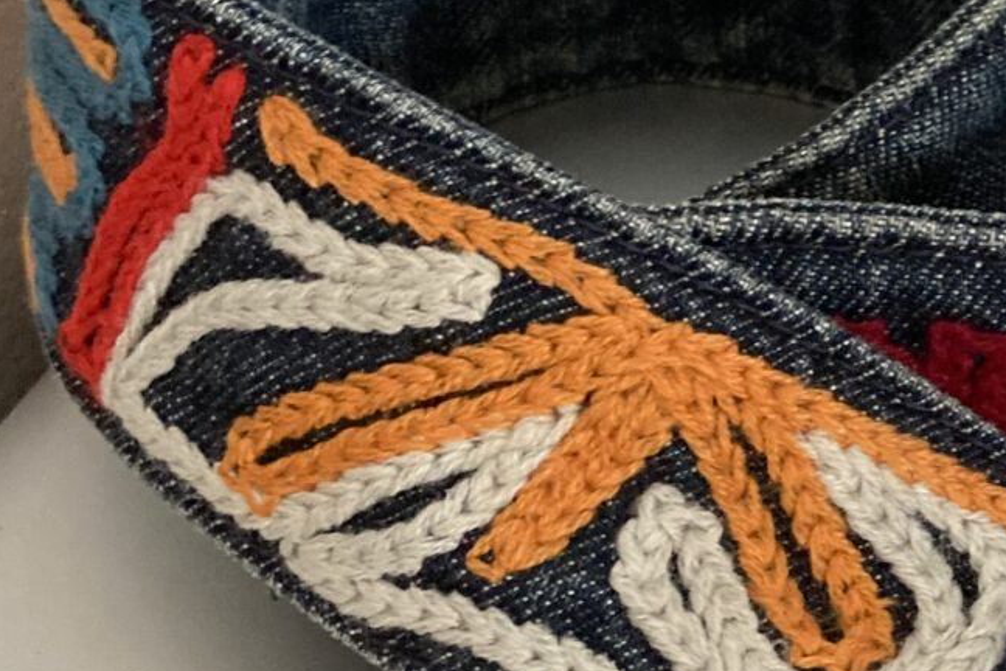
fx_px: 2571
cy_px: 468
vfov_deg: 14.8
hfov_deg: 21.3
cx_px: 1035
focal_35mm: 92
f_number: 1.8
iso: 400
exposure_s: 1/30
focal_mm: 3.99
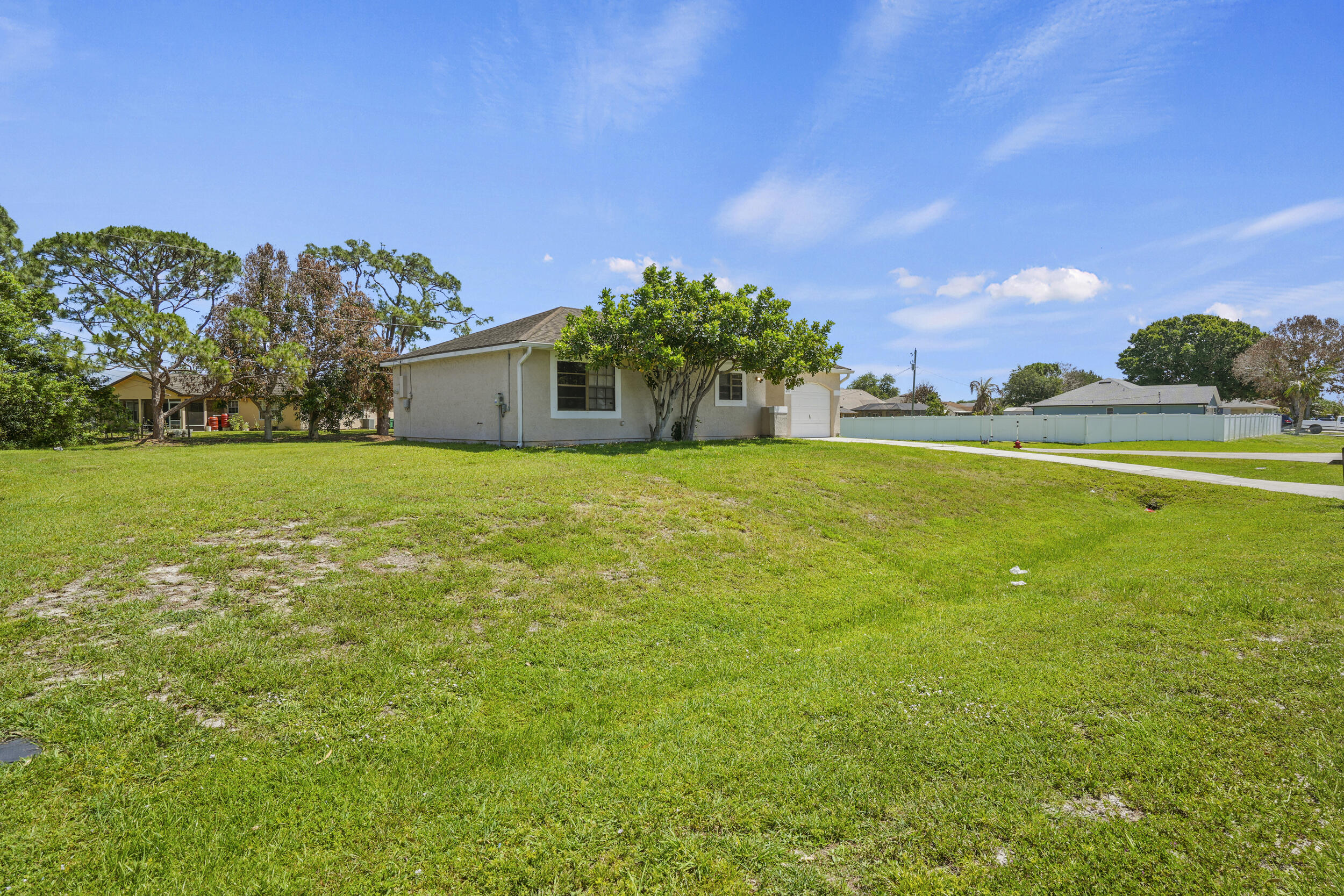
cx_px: 672
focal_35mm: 18
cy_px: 448
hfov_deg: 90.0
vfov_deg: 67.4
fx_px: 672
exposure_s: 1/40
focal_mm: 18
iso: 100
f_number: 10
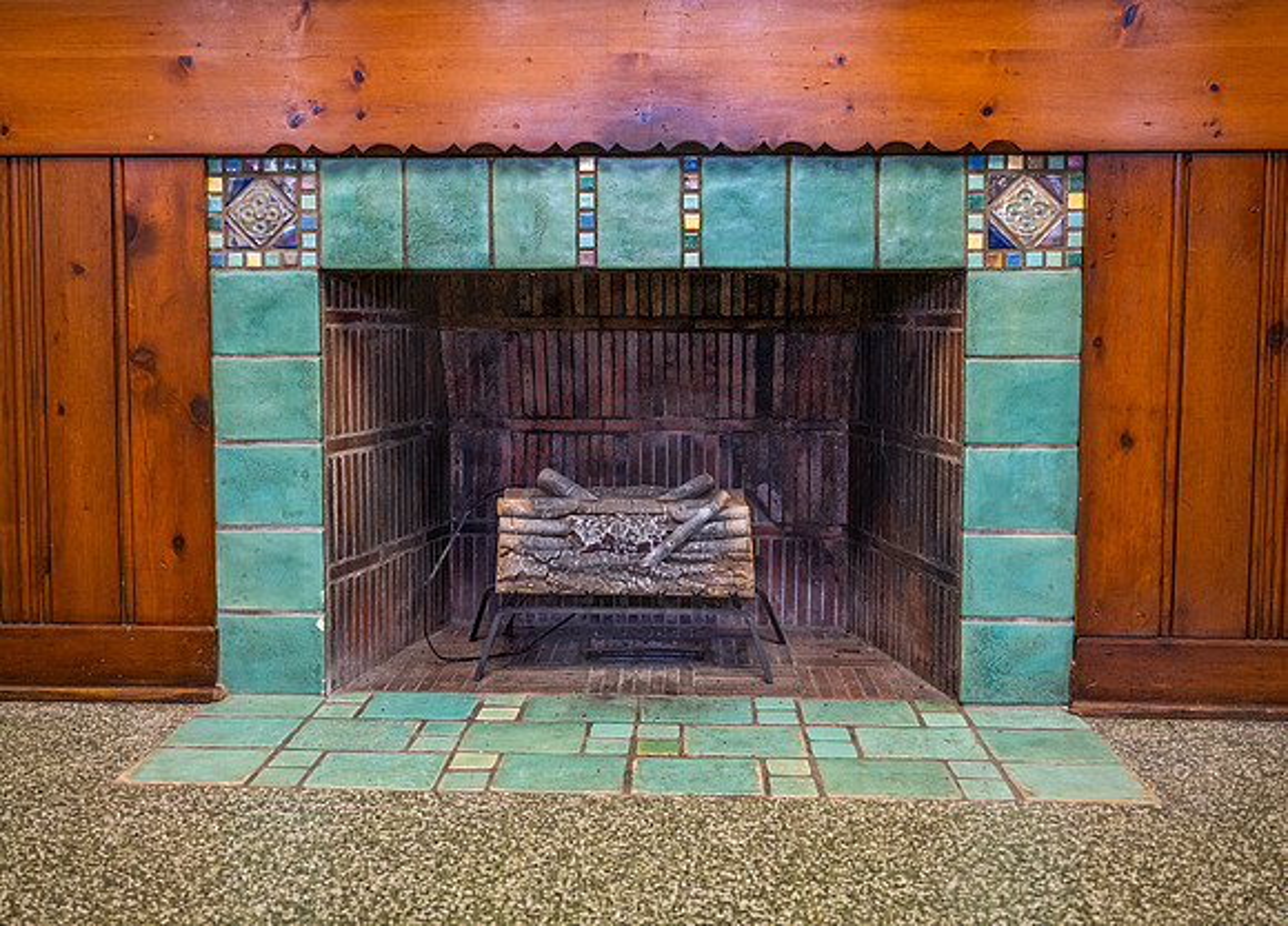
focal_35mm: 33
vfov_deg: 42.0
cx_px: 640
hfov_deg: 56.3
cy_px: 392
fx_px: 1203
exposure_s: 1/125
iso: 400
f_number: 2.8
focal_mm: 24
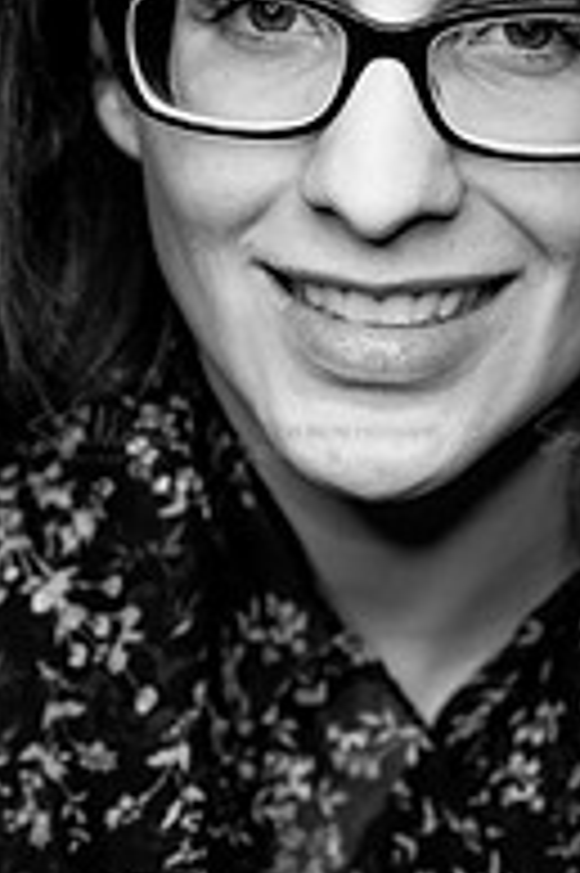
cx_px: 364
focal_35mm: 197
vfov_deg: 10.4
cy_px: 364
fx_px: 4769
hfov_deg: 7.0
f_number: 3.5
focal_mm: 85
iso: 2000
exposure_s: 1/320
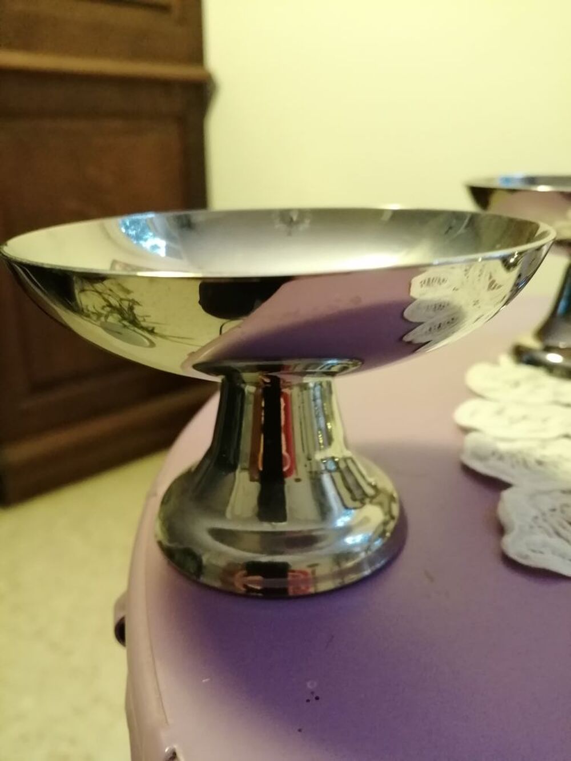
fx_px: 572
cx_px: 286
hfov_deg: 53.1
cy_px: 380
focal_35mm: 26
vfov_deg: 67.3
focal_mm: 3.62
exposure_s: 1/20
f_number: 1.8
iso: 400
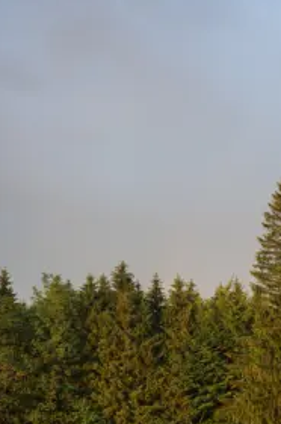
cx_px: 190
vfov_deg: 33.3
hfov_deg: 22.5
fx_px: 704
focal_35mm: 60
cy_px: 260
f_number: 4.5
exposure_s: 1/160
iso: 800
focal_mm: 42
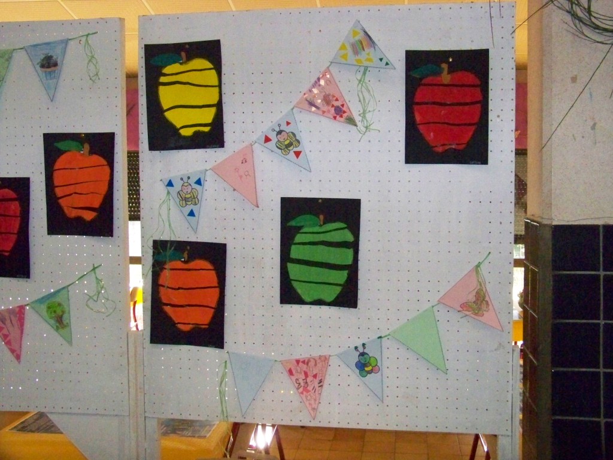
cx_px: 306
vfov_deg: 35.1
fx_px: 726
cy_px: 230
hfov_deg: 45.8
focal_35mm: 41
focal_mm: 7.6
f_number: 2.8
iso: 1600
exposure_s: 1/500
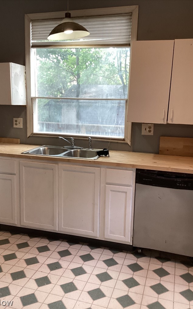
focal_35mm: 33
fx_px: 278
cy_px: 154
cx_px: 88
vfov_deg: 58.2
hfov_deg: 38.3
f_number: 2.4
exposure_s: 1/60
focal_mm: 3.3
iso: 125
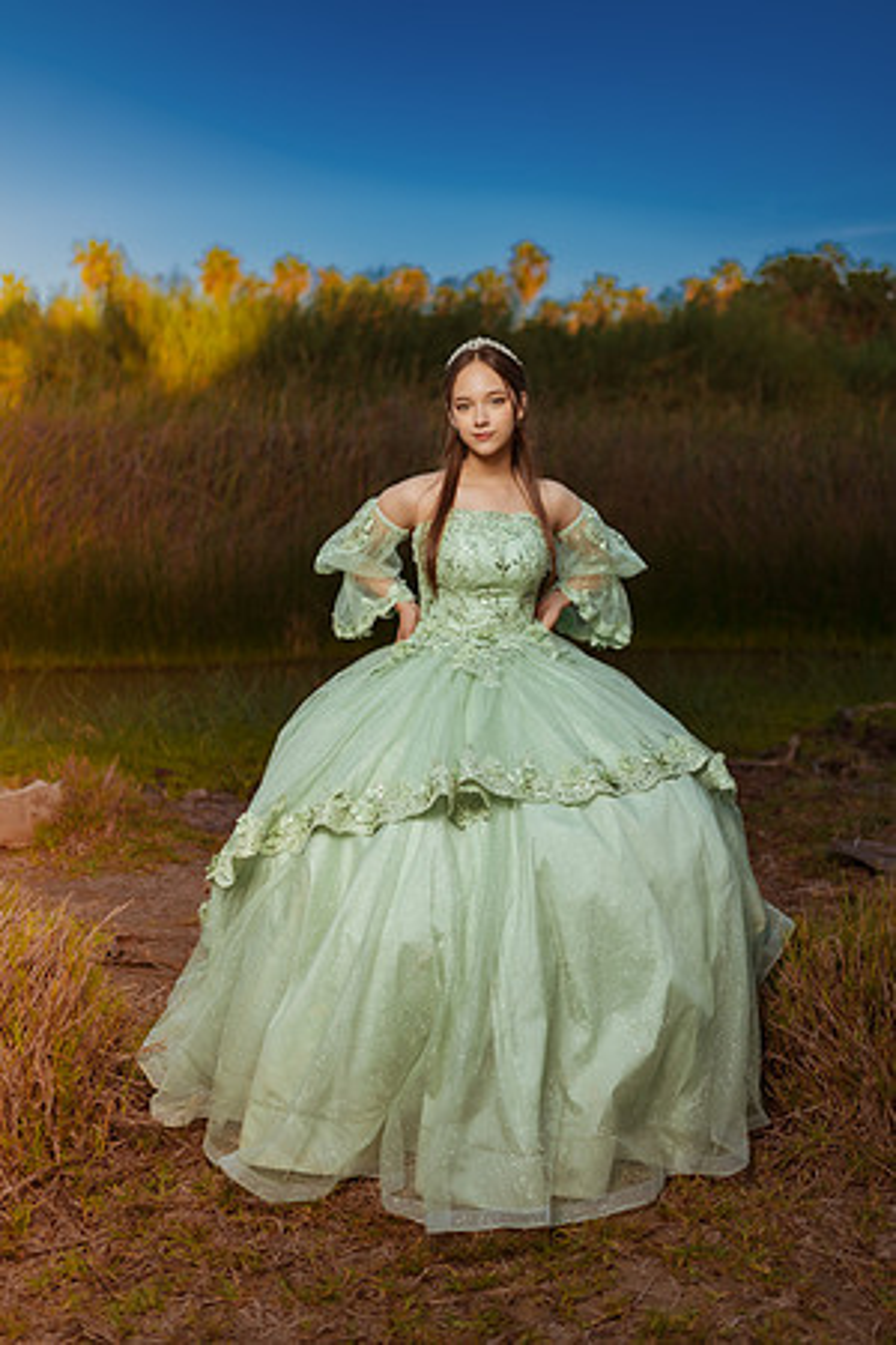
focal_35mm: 35
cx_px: 448
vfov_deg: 54.4
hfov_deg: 37.9
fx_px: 1307
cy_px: 672
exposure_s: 1/1000
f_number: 1.8
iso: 50
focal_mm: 35
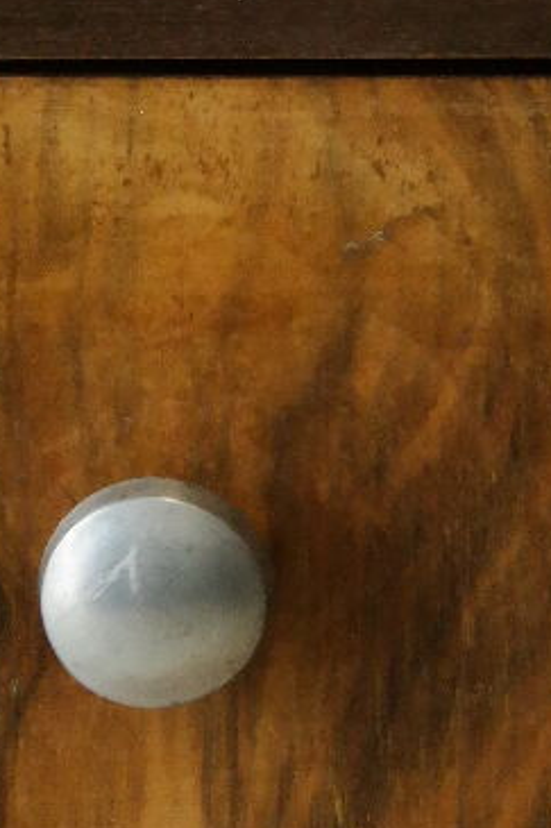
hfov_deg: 3.7
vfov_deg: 5.6
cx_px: 982
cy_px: -68
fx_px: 8387
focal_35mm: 365
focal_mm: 50
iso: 1600
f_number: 5.6
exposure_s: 1/30
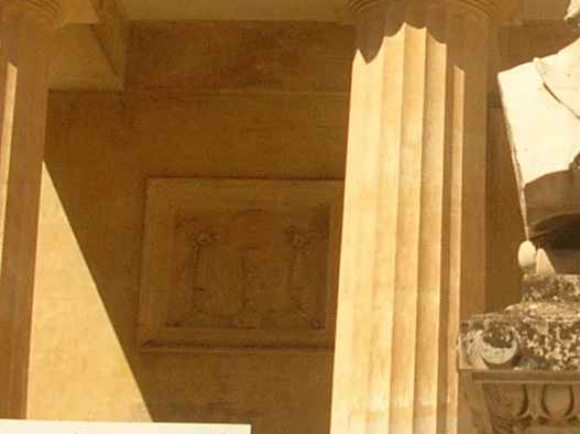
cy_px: 100
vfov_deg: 9.7
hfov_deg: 12.8
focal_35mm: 152
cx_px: 634
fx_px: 2544
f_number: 5.6
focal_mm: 5.8
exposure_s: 1/386
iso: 50
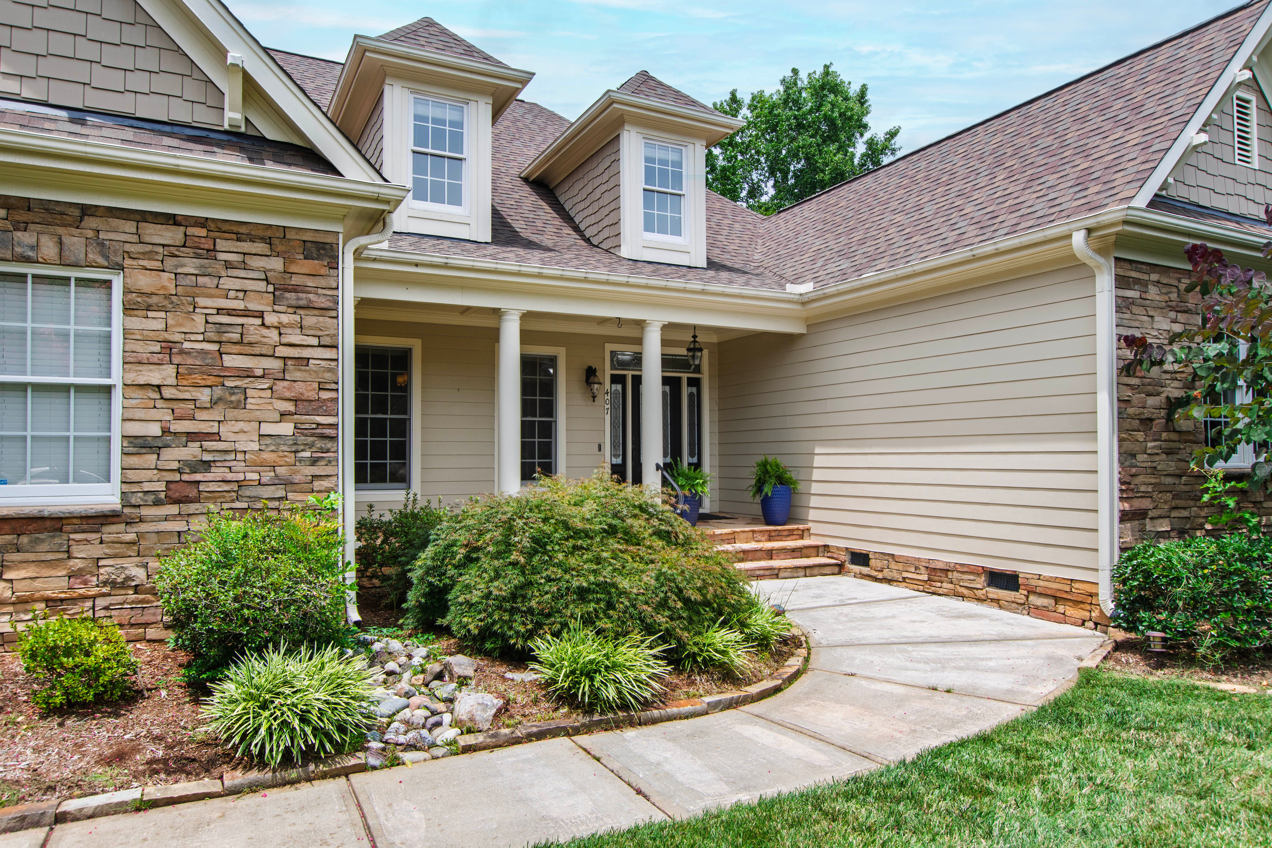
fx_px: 795
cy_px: 424
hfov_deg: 77.3
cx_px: 636
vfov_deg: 56.1
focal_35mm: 22
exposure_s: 1/160
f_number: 8
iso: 100
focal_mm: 15
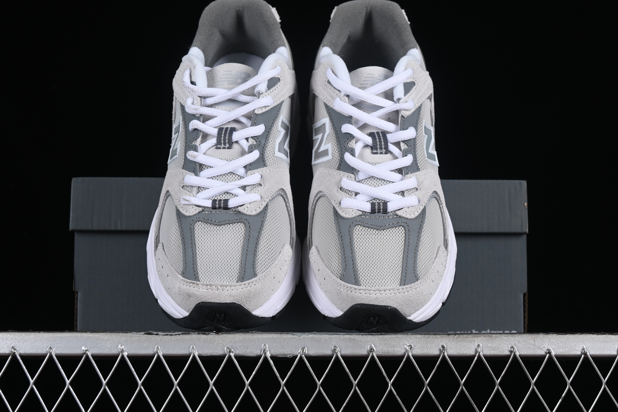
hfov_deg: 27.0
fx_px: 1287
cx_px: 309
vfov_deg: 18.2
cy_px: 206
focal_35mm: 75
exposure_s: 1/80
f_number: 8
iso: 160
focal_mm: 50
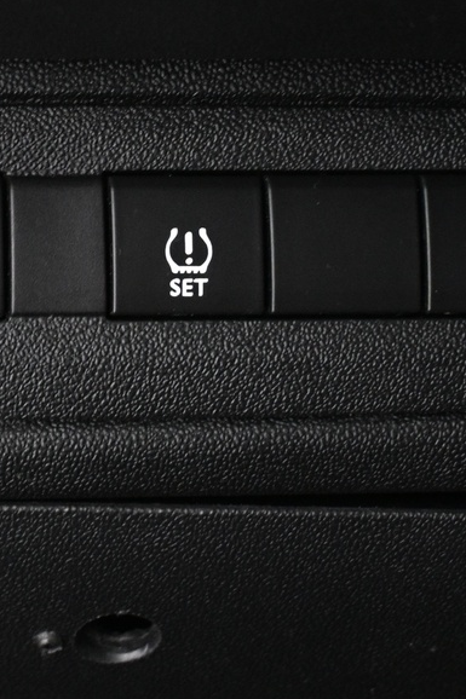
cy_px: 164
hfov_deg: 11.6
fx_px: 2248
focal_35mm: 116
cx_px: -94
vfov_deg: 17.6
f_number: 4.5
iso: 1600
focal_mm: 27.5
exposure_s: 1/8
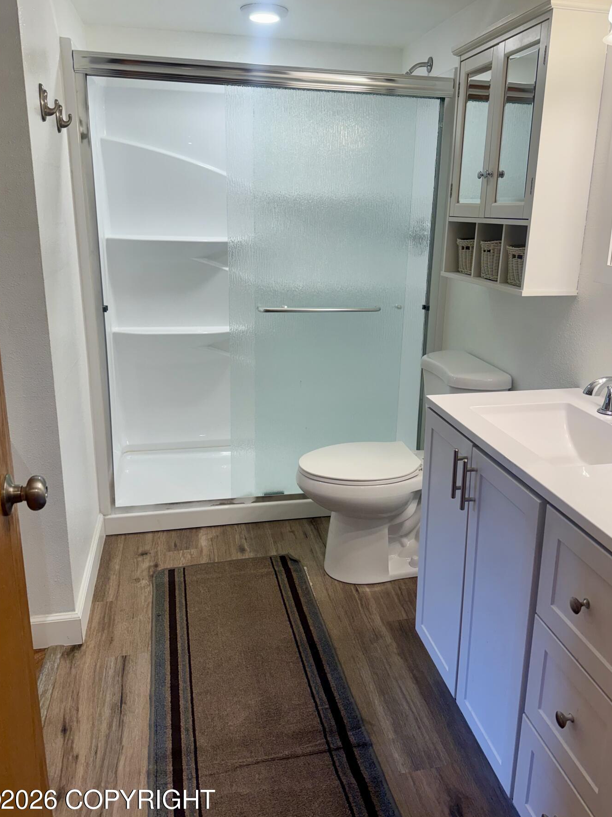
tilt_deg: -14.6
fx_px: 637
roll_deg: -2.5
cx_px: 323
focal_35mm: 27
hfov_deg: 51.3
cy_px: 382
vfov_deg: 65.3
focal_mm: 6.76
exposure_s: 1/120
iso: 80
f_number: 1.78
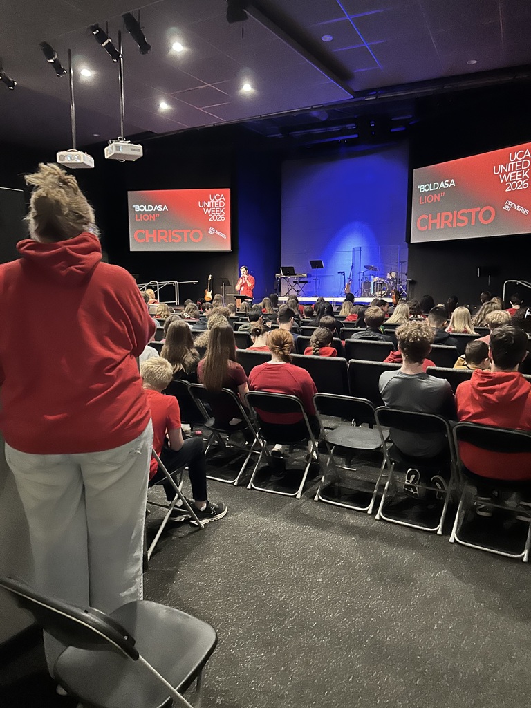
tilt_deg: -8.9
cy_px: 354
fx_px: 532
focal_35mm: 26
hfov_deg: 53.1
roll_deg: -0.5
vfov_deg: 67.3
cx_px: 266
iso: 1000
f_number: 1.5
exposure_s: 1/20
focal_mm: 5.7
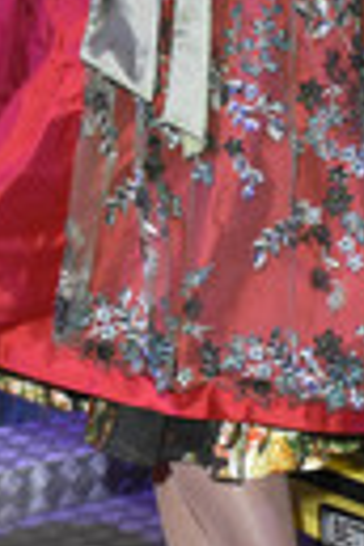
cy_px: 55
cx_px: 207
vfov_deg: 19.6
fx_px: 1547
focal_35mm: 102
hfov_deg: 13.4
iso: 3200
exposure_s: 1/160
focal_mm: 22
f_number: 9
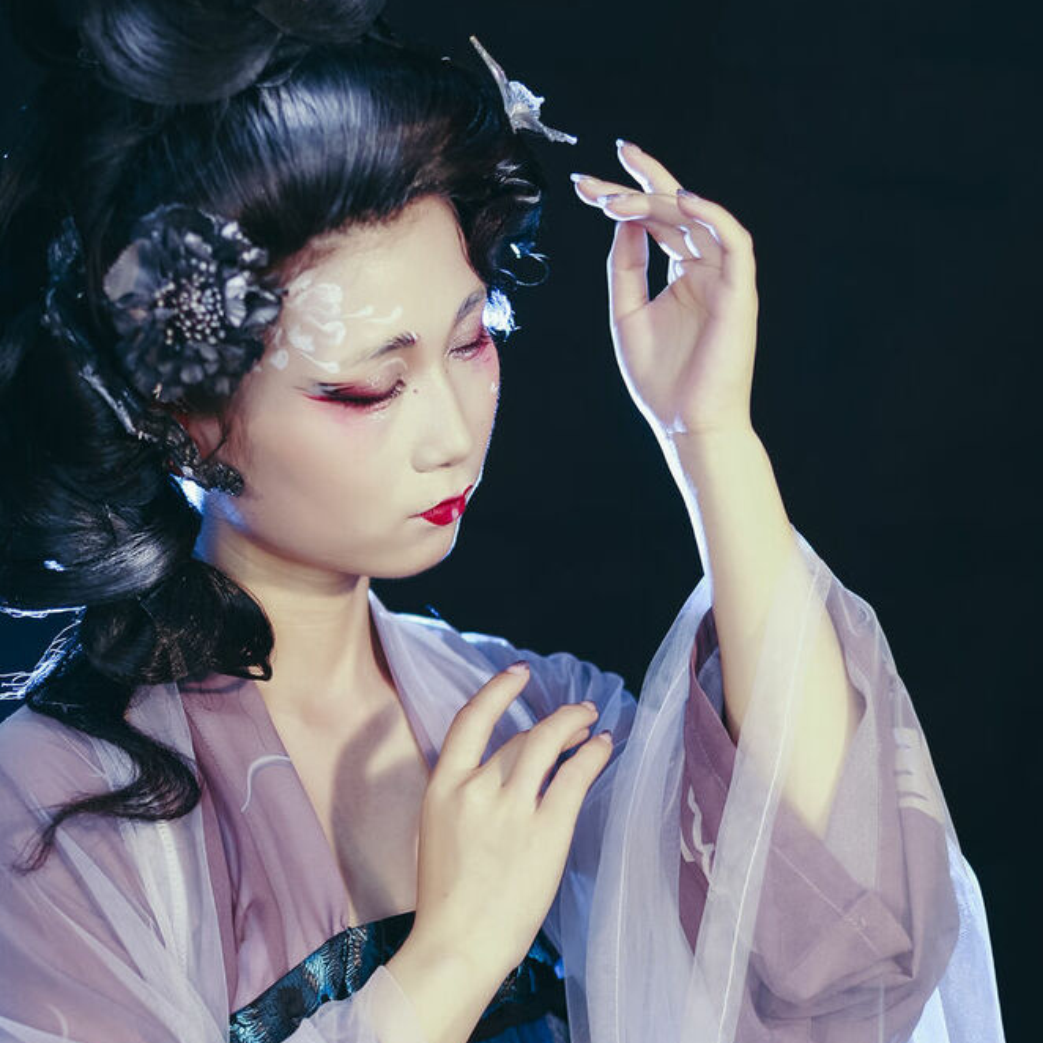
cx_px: 386
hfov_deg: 17.5
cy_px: 568
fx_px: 3375
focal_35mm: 99
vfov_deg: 17.6
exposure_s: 1/100
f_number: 2
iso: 320
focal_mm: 50
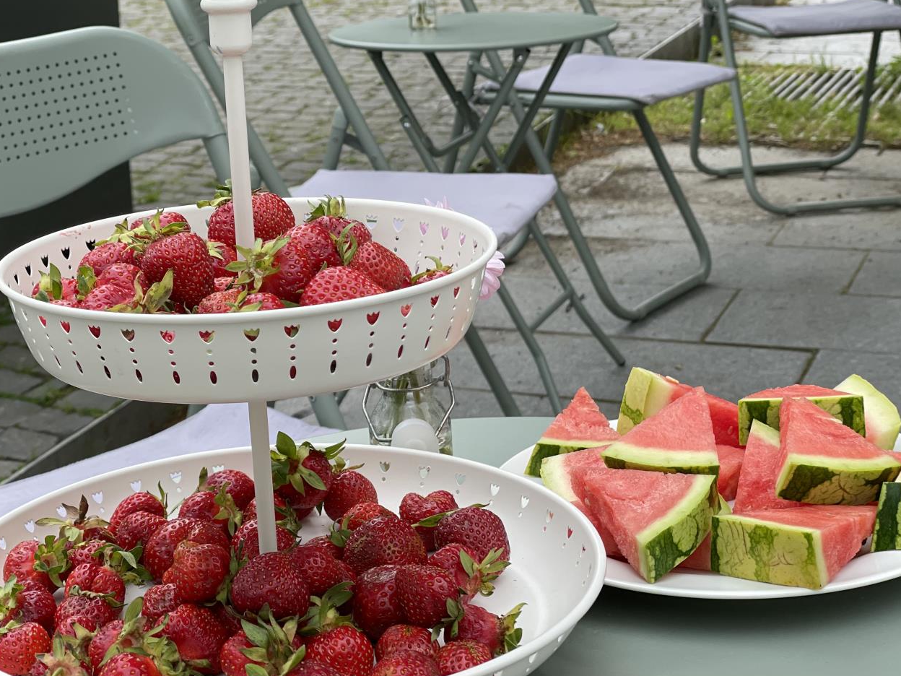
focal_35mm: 70
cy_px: 298
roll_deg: +2.4
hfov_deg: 27.7
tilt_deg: -16.3
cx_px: 321
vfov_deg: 21.0
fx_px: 1822
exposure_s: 1/716
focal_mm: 6
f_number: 2
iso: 25
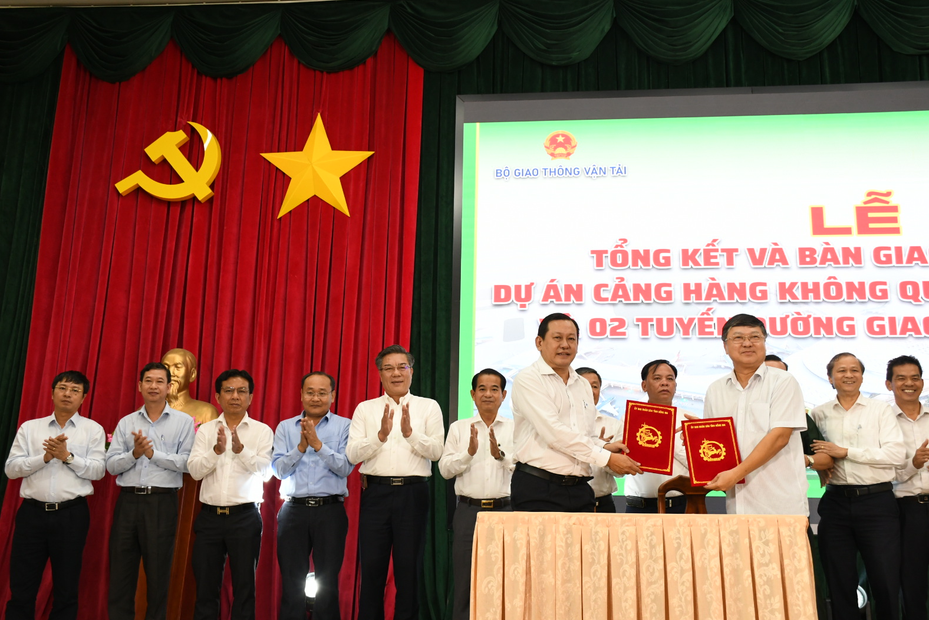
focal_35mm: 37
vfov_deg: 35.9
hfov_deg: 51.9
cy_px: 314
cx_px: 477
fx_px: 955
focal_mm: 24
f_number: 5.6
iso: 1250
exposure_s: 1/125
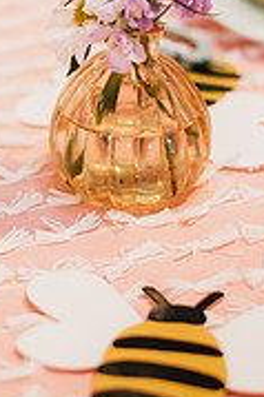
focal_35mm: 126
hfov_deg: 10.8
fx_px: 1389
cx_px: 51
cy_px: 93
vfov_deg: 16.2
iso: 1250
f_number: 2
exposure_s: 1/200
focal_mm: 50
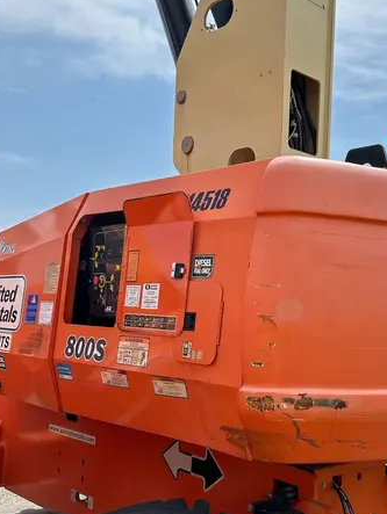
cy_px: 307
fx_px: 640
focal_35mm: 43
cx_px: 288
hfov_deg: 33.0
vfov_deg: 43.6
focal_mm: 5.7
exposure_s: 1/4115
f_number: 1.5
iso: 50
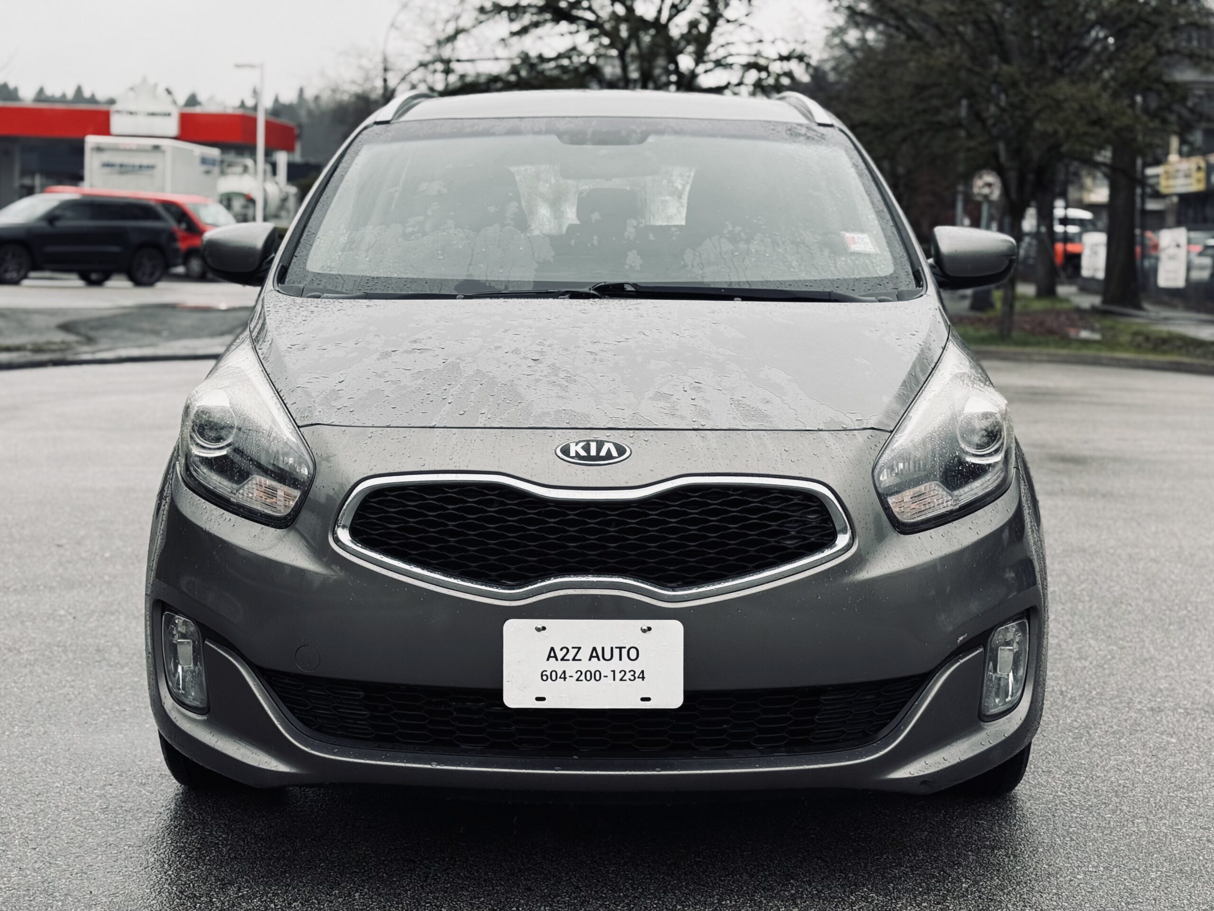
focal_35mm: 48
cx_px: 607
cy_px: 456
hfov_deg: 39.7
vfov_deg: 30.3
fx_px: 1683
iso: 64
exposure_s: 1/625
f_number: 1.78
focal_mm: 6.76
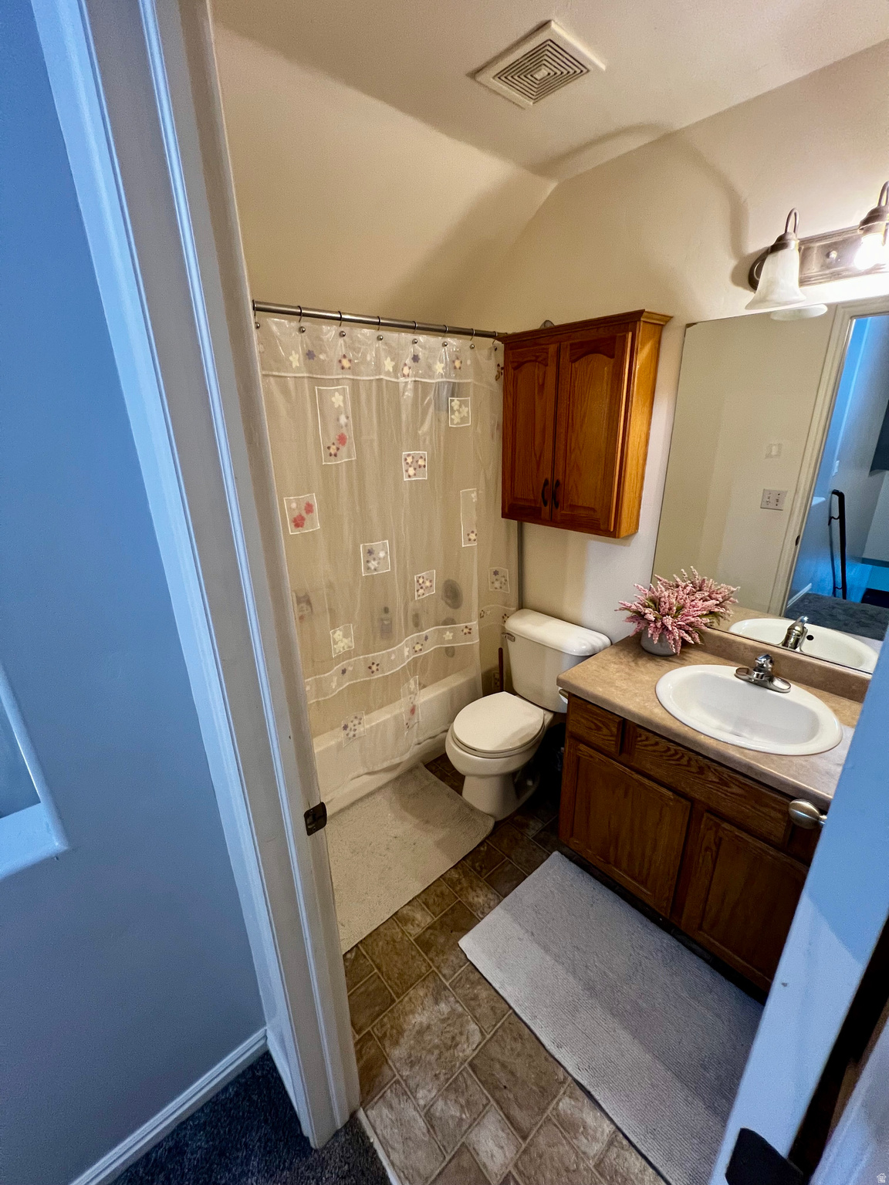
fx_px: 445
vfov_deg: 106.2
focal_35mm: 13
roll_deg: +2.9
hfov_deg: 89.9
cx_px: 444
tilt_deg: -19.2
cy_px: 592
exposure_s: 1/60
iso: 250
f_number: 1.8
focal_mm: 1.57
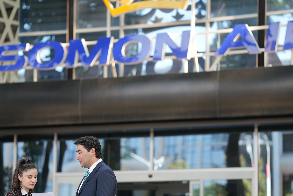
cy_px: 138
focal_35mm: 131
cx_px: 150
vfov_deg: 10.5
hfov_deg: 15.6
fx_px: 1067
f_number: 1.4
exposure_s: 1/320
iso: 80
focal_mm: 85
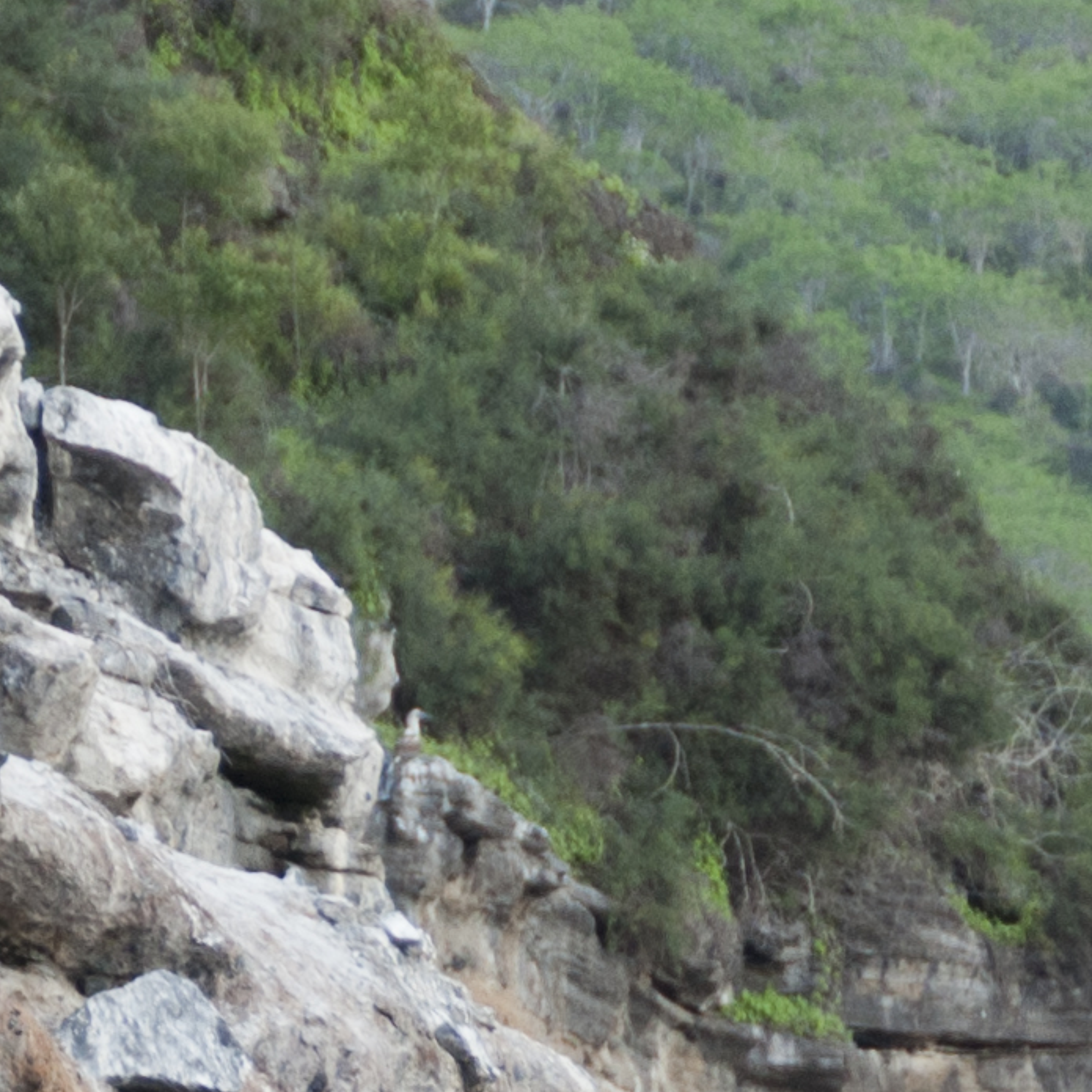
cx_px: -1672
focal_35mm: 825
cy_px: 1257
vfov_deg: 2.1
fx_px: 29431
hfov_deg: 2.1
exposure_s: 1/320
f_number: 5.3
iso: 200
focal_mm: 105
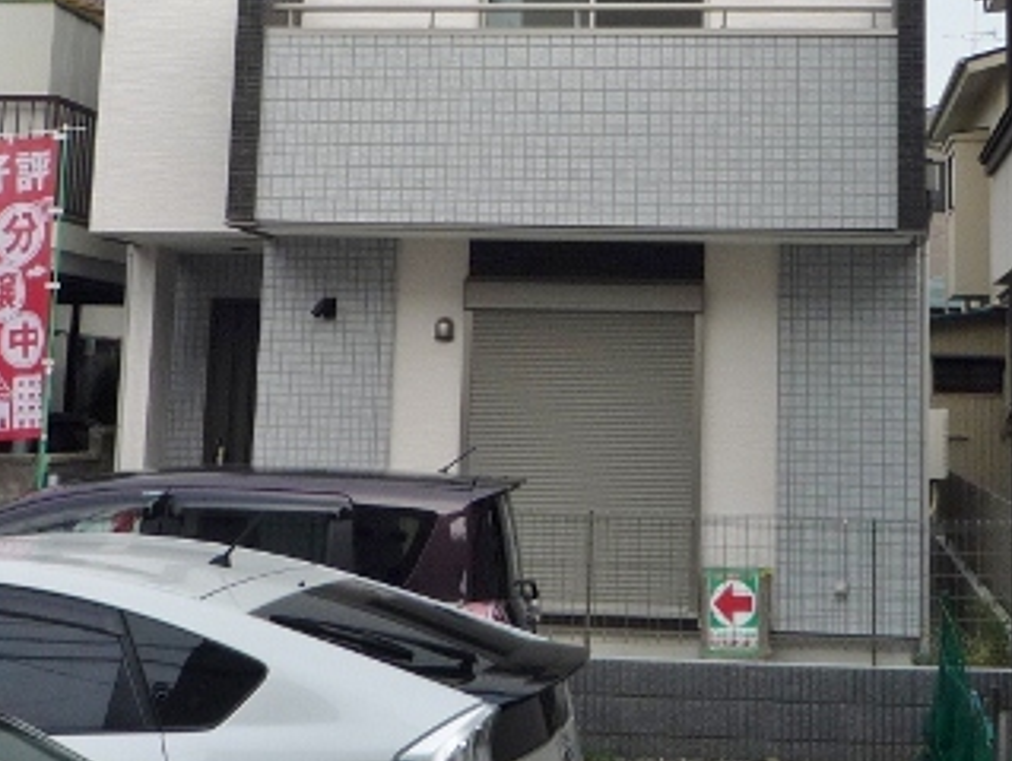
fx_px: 1815
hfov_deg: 31.0
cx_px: 631
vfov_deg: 23.3
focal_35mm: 62
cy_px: 127
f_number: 3.5
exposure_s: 1/500
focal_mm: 4.4
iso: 100
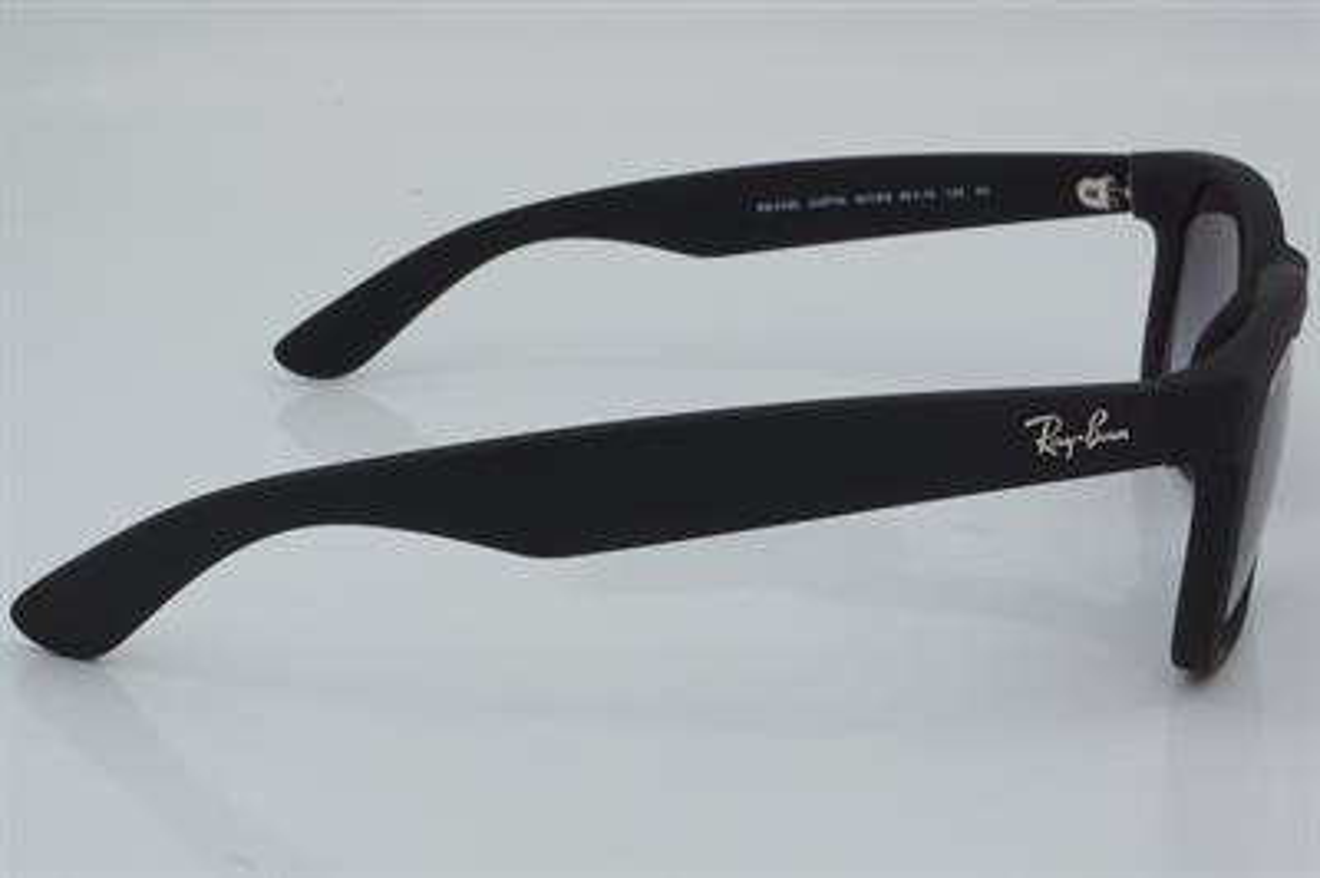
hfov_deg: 27.0
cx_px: 660
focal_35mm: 75
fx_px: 2748
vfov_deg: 18.2
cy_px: 439
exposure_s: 1/4
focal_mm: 50
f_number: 32
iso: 100
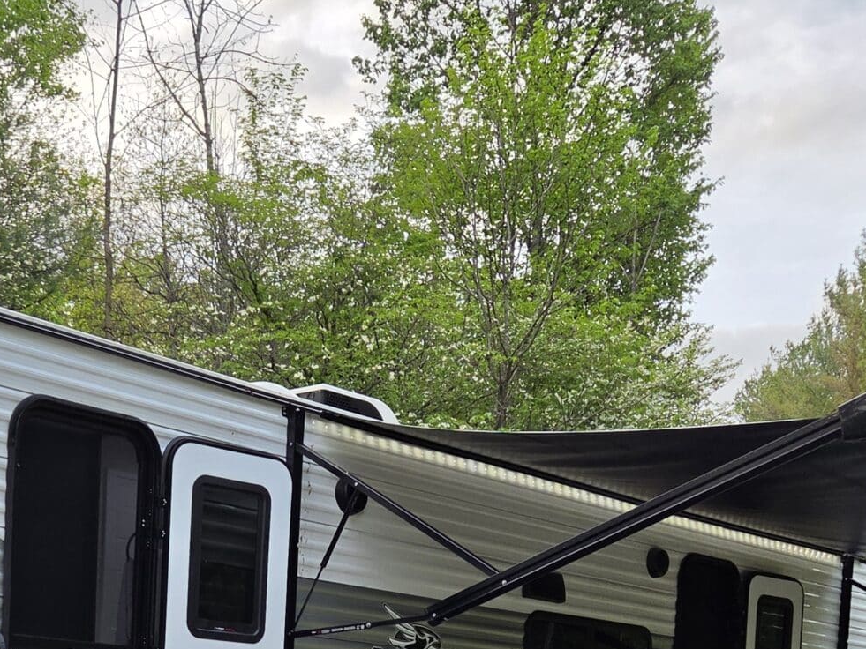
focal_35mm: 60
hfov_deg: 31.6
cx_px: 209
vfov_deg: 22.3
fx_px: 1501
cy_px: 803
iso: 80
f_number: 1.8
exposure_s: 1/626
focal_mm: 5.4
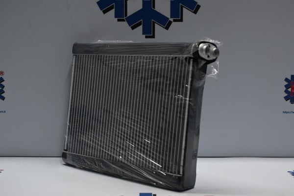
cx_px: 147
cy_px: 98
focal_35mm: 57
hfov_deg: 35.1
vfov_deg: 23.8
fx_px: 465
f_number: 5.6
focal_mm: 38
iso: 640
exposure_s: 1/60
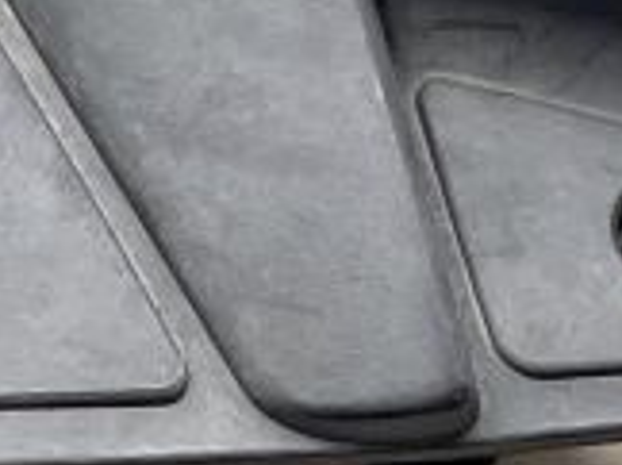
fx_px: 3463
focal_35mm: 193
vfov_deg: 6.9
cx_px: -346
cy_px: -965
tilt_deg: -43.2
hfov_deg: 9.9
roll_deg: +1.3
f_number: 1.6
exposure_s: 1/100
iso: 100
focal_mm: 4.2
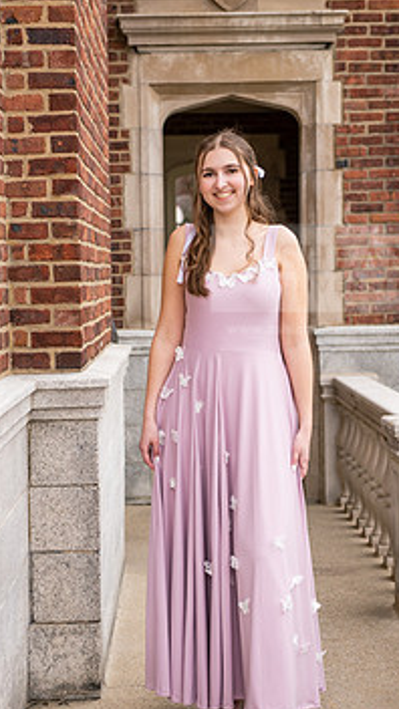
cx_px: 179
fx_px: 1411
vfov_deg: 28.2
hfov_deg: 16.1
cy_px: 350
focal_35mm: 75
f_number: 4
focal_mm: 56
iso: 400
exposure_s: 1/320
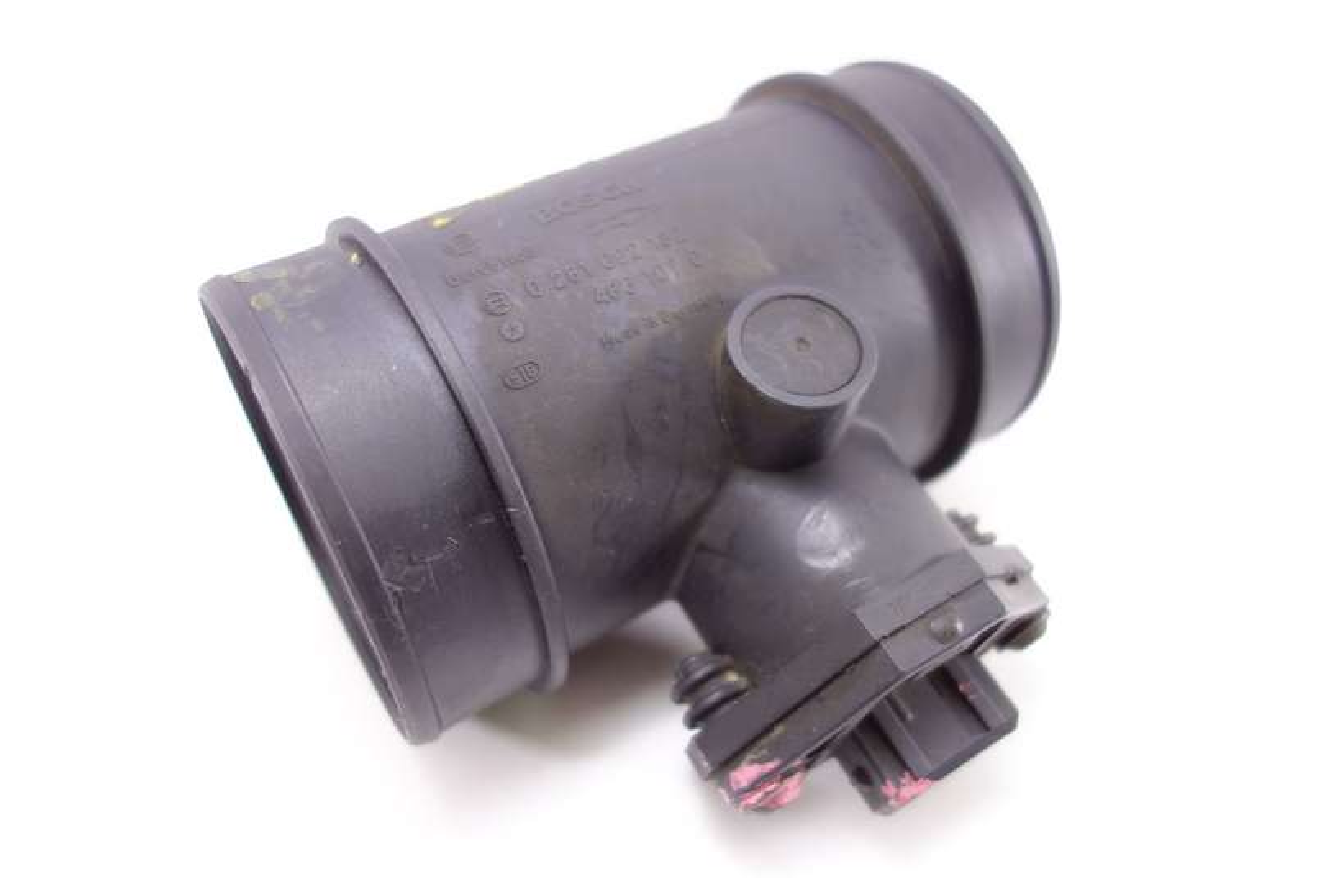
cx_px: 672
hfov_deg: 65.5
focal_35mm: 28
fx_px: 1045
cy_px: 448
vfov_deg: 46.4
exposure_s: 1/50
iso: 125
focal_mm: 10.4
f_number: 1.8
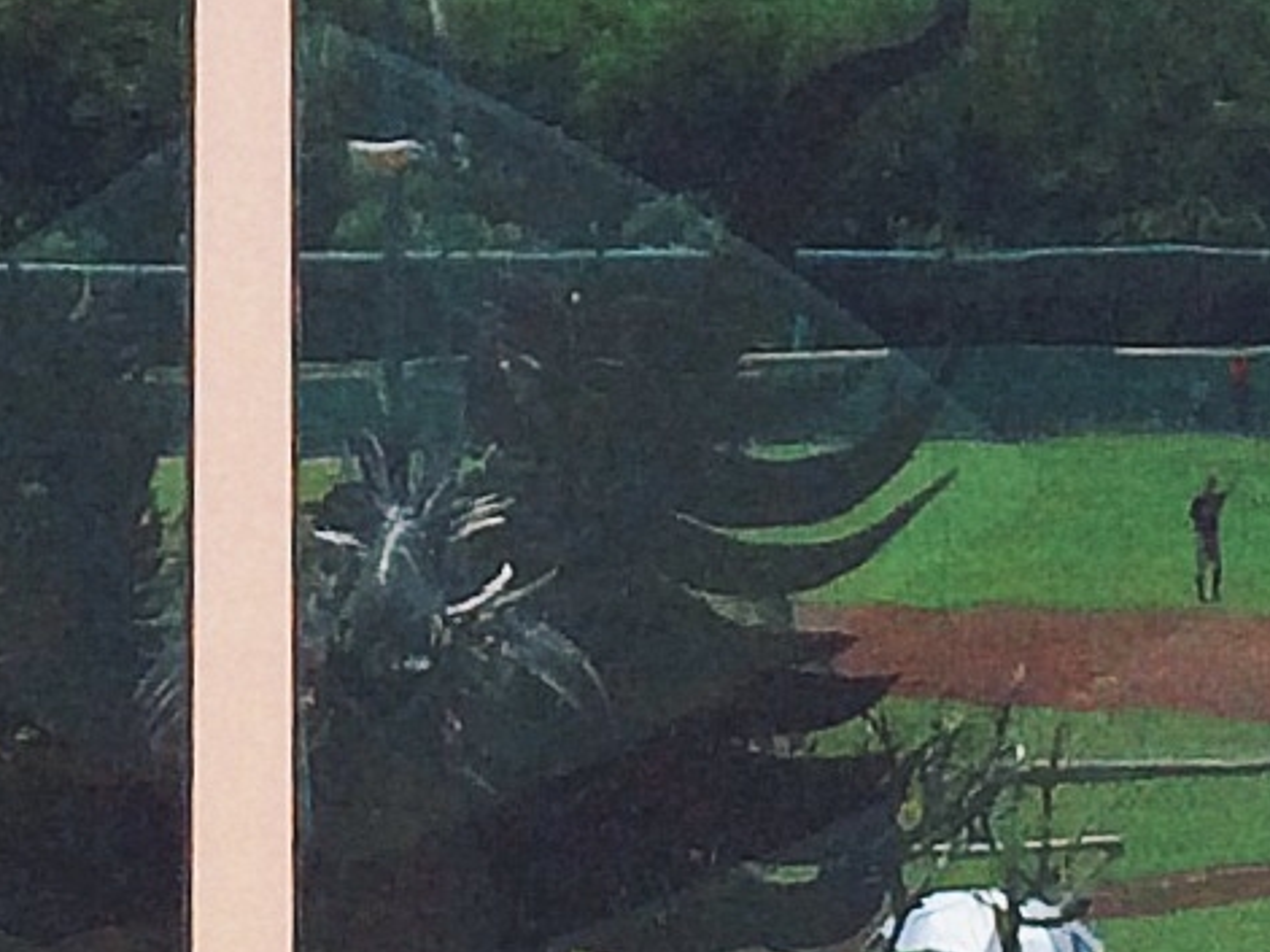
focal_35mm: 208
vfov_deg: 6.8
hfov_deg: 9.5
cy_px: -1203
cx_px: 235
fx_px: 7629
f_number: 2.2
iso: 32
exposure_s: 1/1244
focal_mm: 4.12
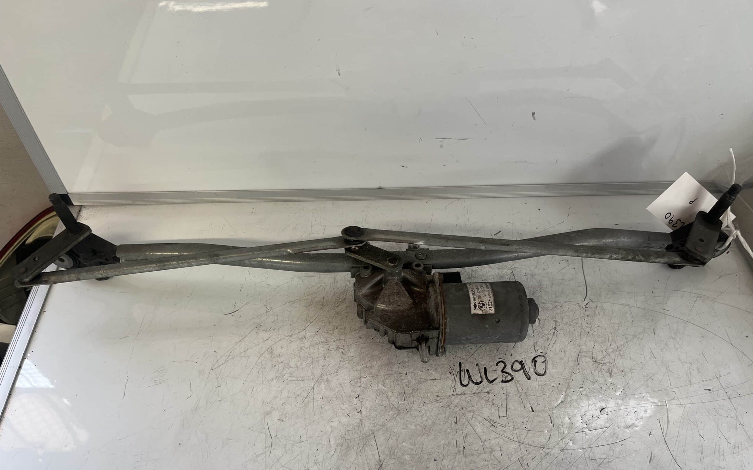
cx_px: 371
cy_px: 279
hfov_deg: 66.5
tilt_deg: -55.4
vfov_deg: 44.3
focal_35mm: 28
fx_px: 575
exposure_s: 1/122
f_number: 1.6
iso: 80
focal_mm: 5.1
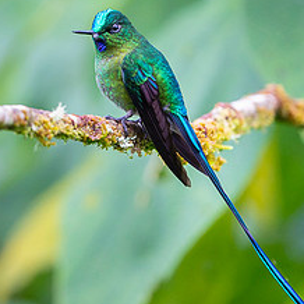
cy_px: 103
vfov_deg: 1.3
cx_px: 81
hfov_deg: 1.3
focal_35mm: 1313
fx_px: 13046
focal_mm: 500
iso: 1000
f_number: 4
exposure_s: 1/320
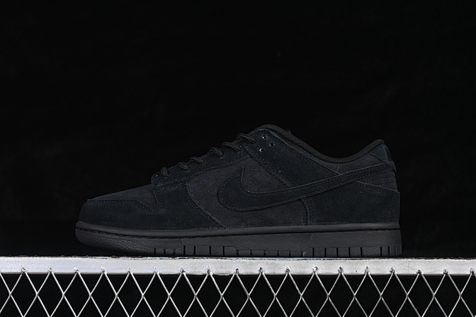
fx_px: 991
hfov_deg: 27.0
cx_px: 238
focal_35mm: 75
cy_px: 158
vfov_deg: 18.2
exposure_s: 1/80
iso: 160
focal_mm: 50
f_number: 6.3
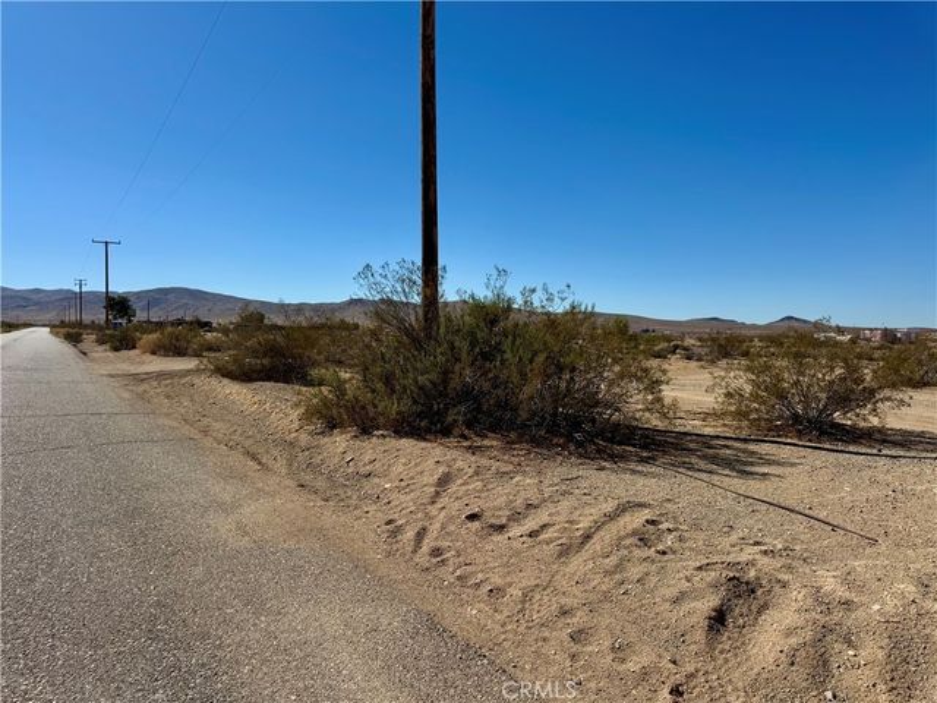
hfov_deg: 71.6
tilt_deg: -5.1
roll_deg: -1.4
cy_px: 352
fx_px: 650
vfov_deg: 56.8
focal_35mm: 24
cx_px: 468
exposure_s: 1/9009
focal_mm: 6.76
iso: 80
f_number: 1.78
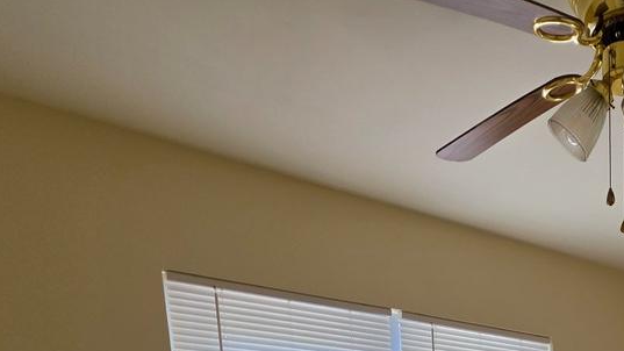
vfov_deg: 21.3
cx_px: 608
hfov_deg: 45.5
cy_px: 624
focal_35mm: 38
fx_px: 629
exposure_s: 1/120
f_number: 1.9
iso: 20
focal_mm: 2.2
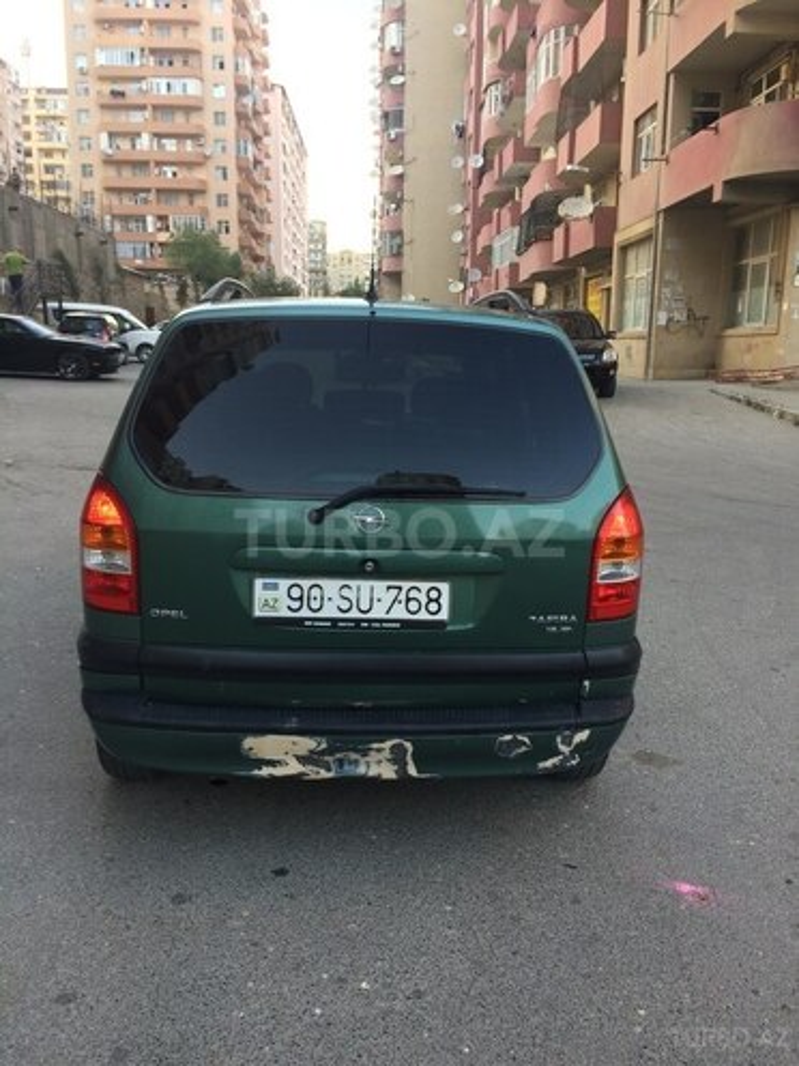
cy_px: 533
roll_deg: +1.0
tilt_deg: -11.2
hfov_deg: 48.2
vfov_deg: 61.7
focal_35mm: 29
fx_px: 892
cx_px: 400
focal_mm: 4.15
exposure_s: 1/50
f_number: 2.2
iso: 32
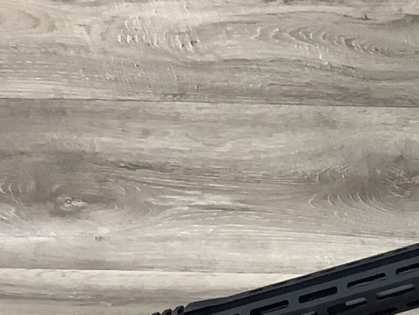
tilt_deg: -19.5
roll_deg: -2.1
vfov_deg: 14.2
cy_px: 329
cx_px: 569
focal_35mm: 102
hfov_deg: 17.8
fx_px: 1235
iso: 125
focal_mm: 3.3
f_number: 2.4
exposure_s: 1/60
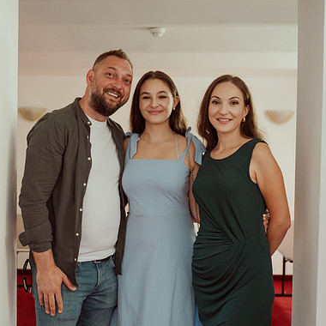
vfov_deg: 28.2
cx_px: 131
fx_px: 650
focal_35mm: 61
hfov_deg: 28.1
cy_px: 164
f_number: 2.8
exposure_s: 1/100
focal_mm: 47
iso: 1000
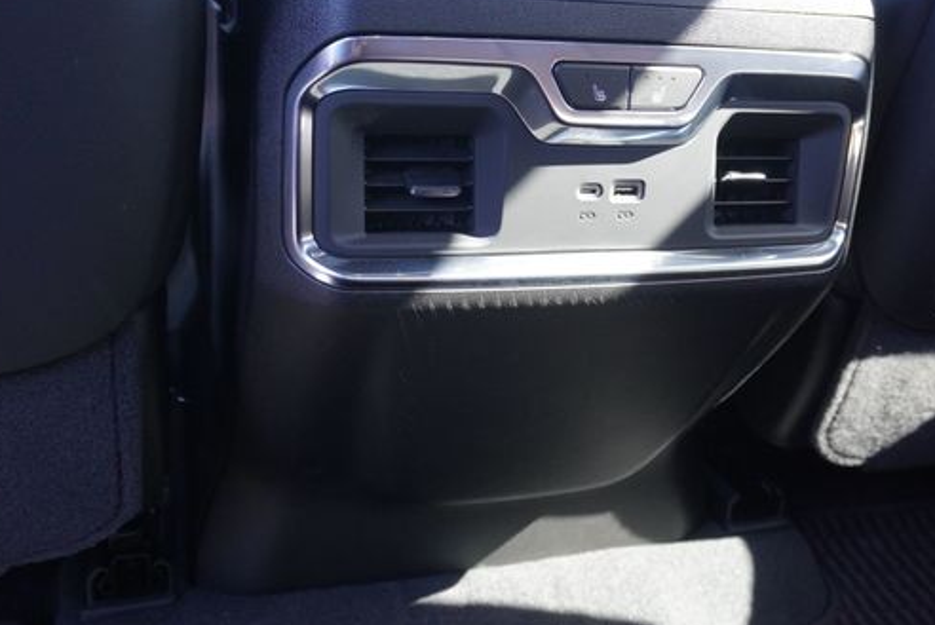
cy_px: 241
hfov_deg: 49.3
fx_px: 1014
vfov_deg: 34.1
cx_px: 549
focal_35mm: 39
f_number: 4
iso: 1600
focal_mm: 20
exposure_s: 1/160
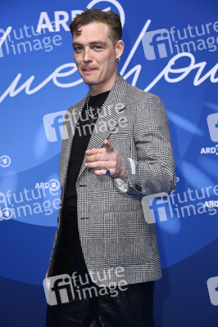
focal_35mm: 85
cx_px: 109
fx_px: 773
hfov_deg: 16.0
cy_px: 164
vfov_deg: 23.9
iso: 1250
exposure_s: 1/250
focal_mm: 85
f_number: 5.6
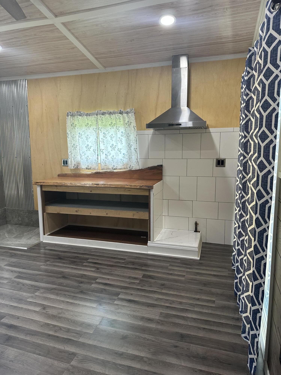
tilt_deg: -8.4
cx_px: 140
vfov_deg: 71.6
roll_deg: +0.4
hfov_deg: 56.8
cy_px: 188
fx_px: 260
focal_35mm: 24
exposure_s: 1/120
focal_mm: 6.86
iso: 200
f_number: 1.78
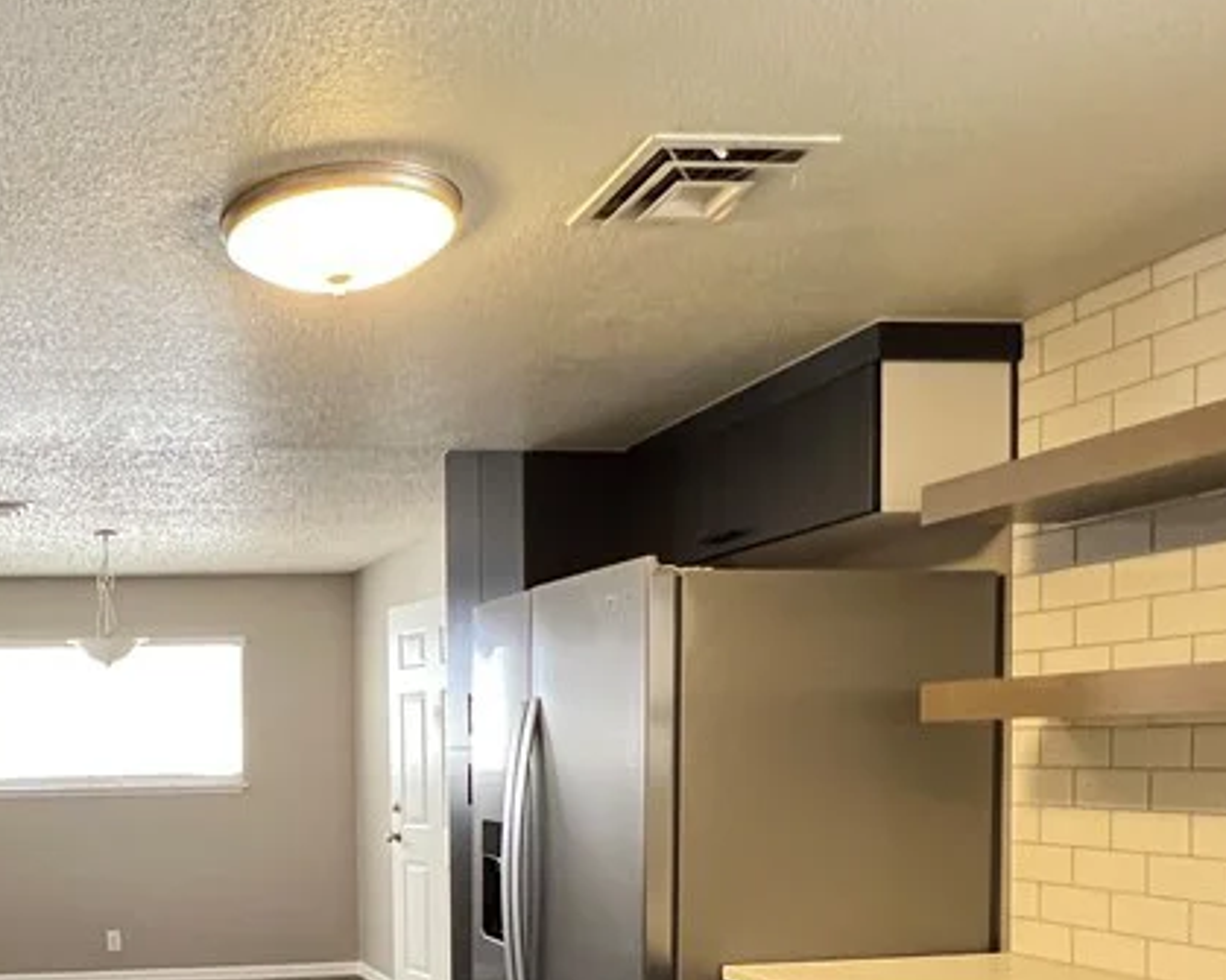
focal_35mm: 31
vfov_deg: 44.4
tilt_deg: -2.3
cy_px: 810
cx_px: 111
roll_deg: +1.0
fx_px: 1125
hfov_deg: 50.4
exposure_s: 1/60
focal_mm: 1.57
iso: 500
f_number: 1.8
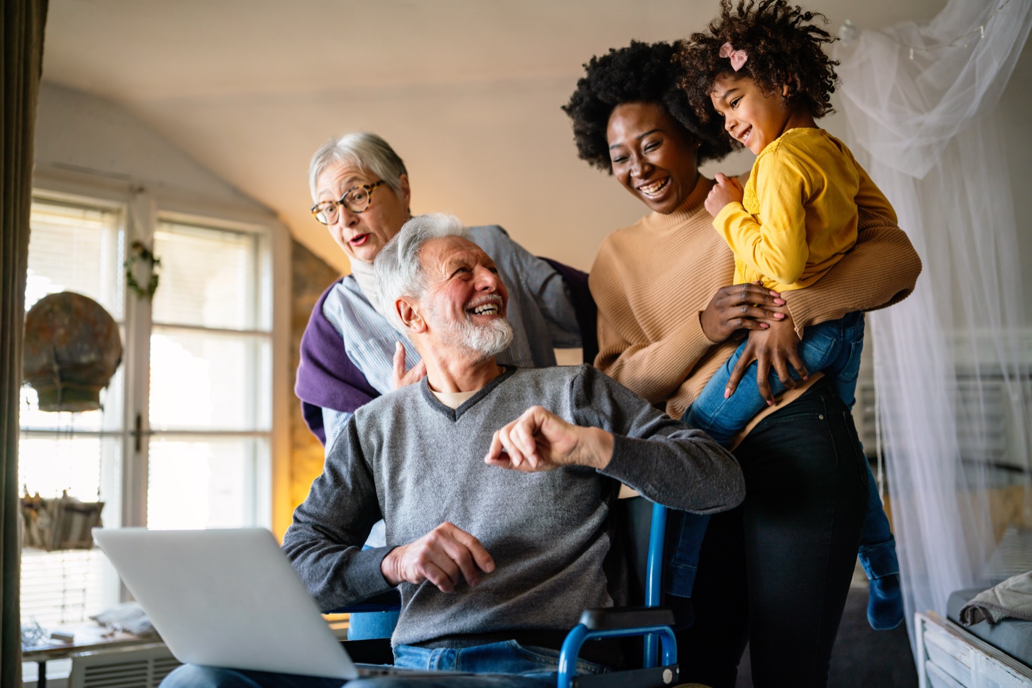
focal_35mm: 40
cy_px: 344
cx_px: 516
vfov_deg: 33.4
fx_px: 1147
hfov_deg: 48.5
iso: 400
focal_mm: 40
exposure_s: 1/250
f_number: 1.6
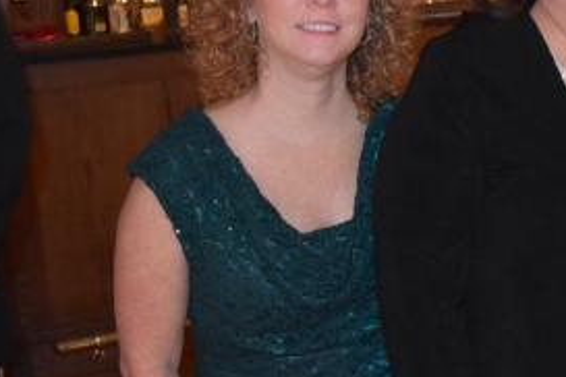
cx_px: 717
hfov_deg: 23.1
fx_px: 1242
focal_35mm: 79
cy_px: 152
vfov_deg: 17.3
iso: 3600
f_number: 3.5
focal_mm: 18
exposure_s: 1/60
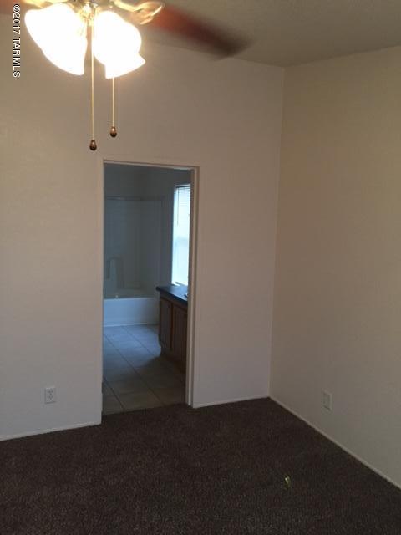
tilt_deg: -5.6
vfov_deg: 61.7
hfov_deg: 48.2
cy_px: 268
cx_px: 200
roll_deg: -0.9
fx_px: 448
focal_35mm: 29
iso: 200
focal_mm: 4.15
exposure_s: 1/30
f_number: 2.2
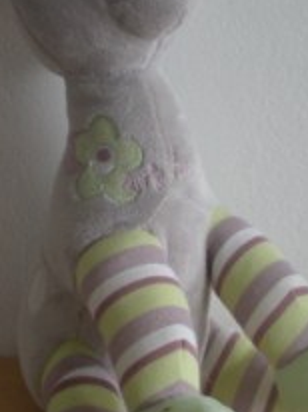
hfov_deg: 15.3
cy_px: 270
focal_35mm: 96
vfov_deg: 20.4
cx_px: 98
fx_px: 1141
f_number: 3.1
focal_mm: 6.3
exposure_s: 1/60
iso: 104
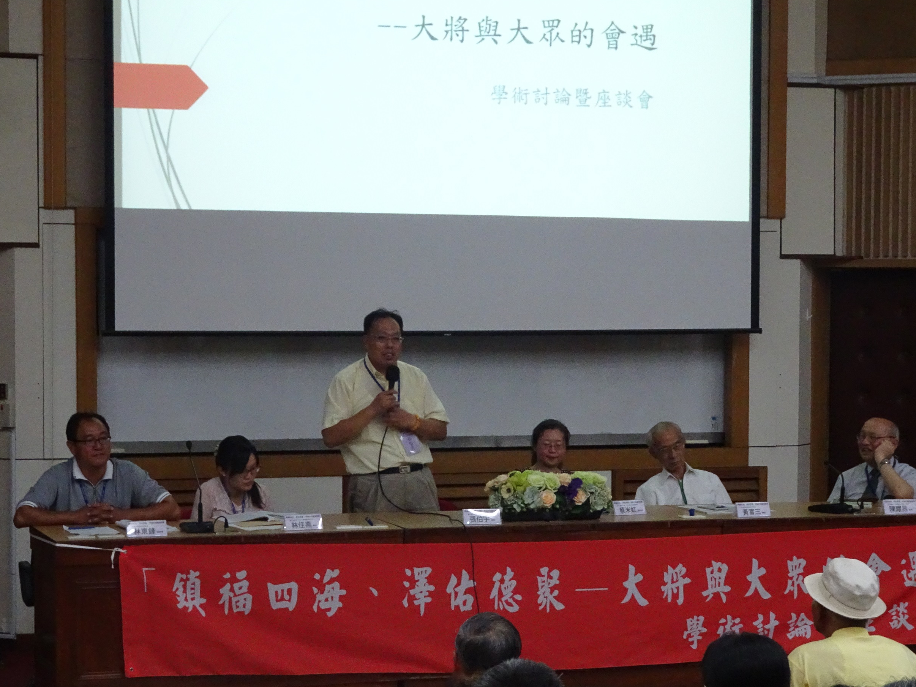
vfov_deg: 15.2
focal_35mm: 97
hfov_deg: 20.2
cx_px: 471
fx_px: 2567
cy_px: 398
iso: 800
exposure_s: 1/30
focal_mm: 13.26
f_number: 5
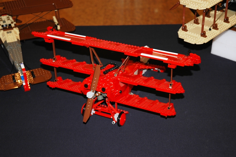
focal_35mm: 66
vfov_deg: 20.6
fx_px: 432
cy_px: 78
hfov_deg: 30.5
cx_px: 118
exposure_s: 1/60
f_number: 4.5
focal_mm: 44
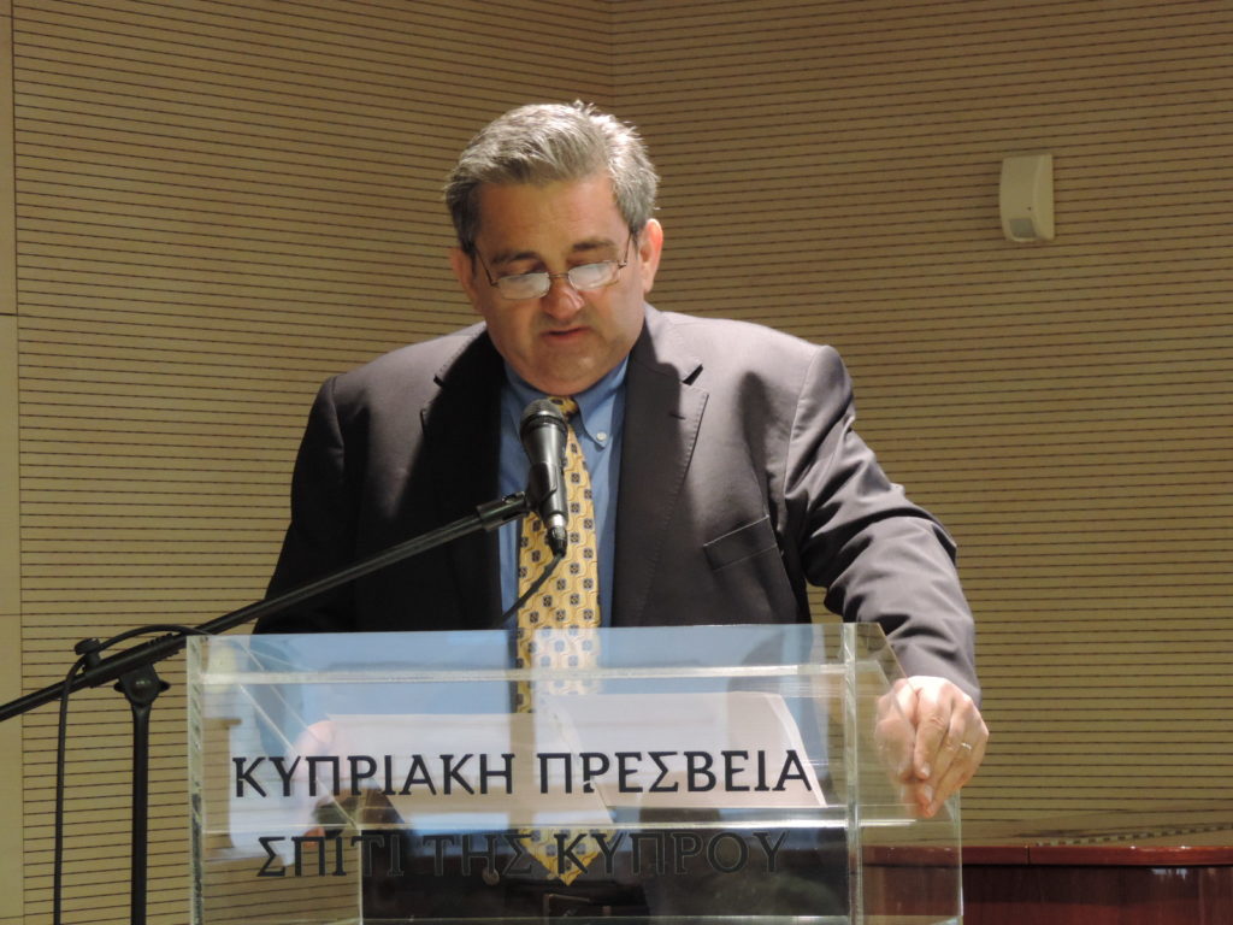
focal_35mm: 145
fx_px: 5165
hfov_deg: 13.6
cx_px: 616
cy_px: 462
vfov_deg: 10.2
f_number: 4.4
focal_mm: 25.8
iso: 800
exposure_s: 1/15
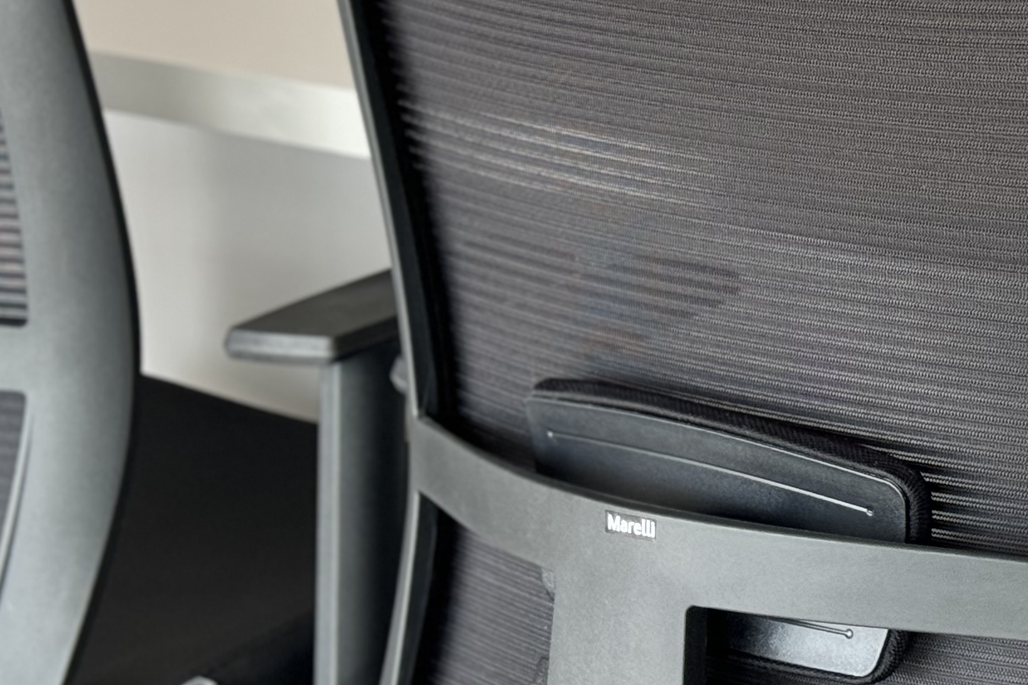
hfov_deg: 16.3
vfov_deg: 11.0
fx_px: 3512
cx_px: 1054
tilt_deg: -10.6
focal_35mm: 123
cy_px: -120
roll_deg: +0.7
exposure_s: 1/106
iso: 100
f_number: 1.78
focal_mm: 6.76
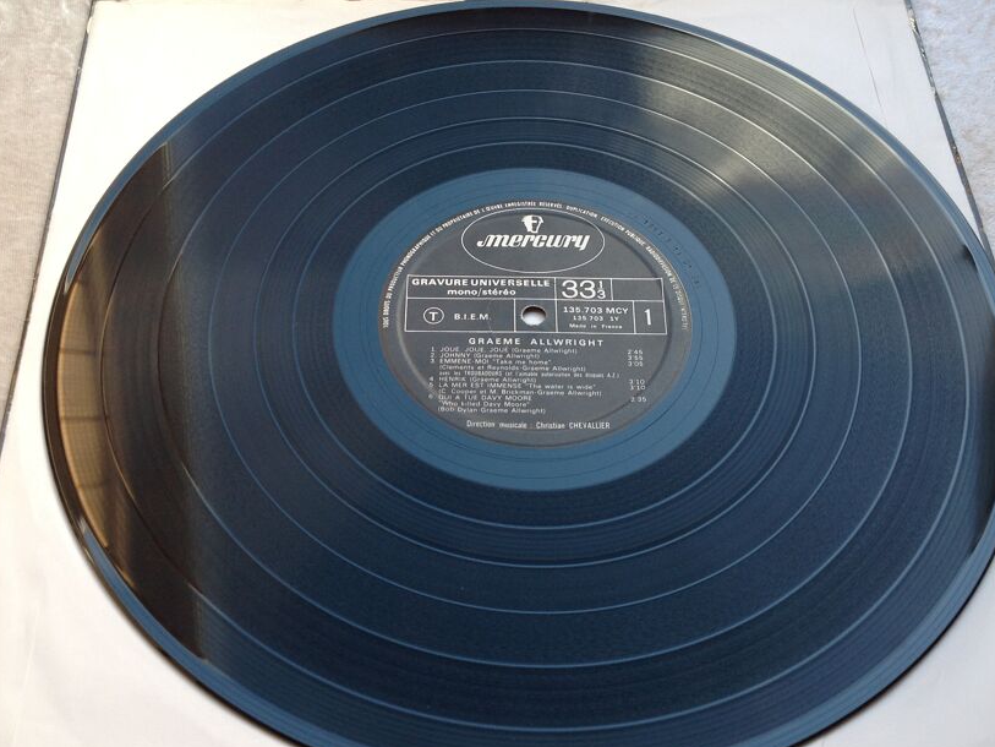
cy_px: 417
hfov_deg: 43.8
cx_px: 501
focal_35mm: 43
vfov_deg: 33.6
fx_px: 1236
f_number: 2.4
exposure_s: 1/60
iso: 64
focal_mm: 4.28
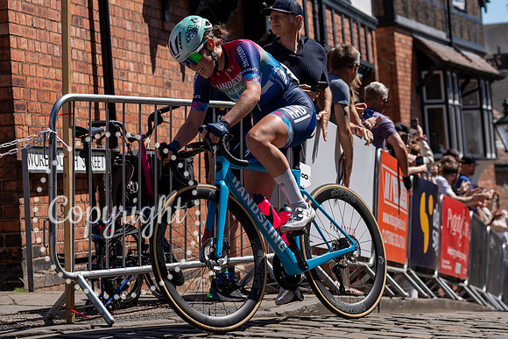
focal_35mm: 103
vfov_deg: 13.2
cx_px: 231
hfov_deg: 19.7
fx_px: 1460
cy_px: 89
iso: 100
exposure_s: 1/1600
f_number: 4
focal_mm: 70
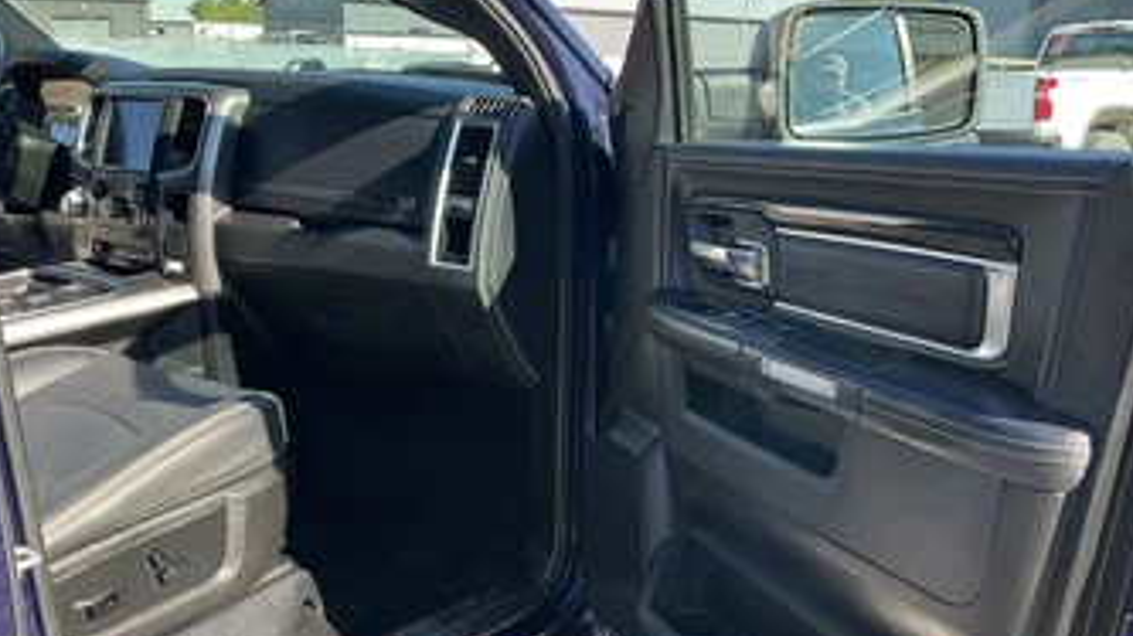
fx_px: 1141
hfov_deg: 52.7
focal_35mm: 38
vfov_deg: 31.1
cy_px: 381
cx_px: 517
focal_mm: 3
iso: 25
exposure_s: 1/192
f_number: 1.8
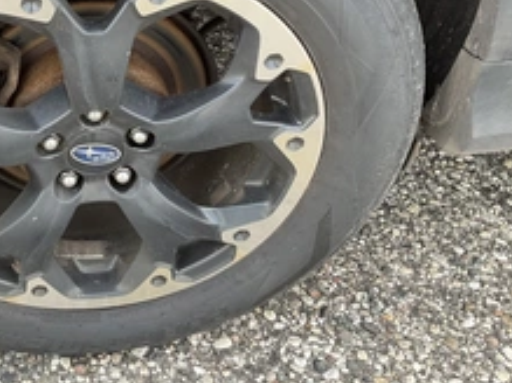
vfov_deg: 26.8
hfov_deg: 34.4
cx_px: 63
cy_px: 63
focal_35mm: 53
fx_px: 783
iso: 32
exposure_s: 1/122
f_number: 1.8
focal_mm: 3
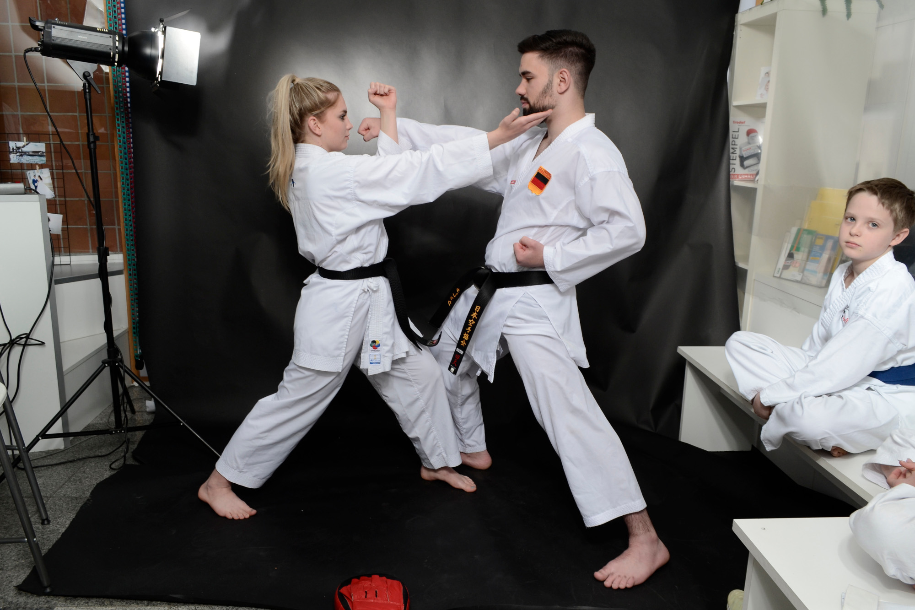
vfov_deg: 47.9
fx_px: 686
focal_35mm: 27
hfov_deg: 67.4
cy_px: 305
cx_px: 458
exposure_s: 1/125
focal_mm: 18
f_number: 7.1
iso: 200
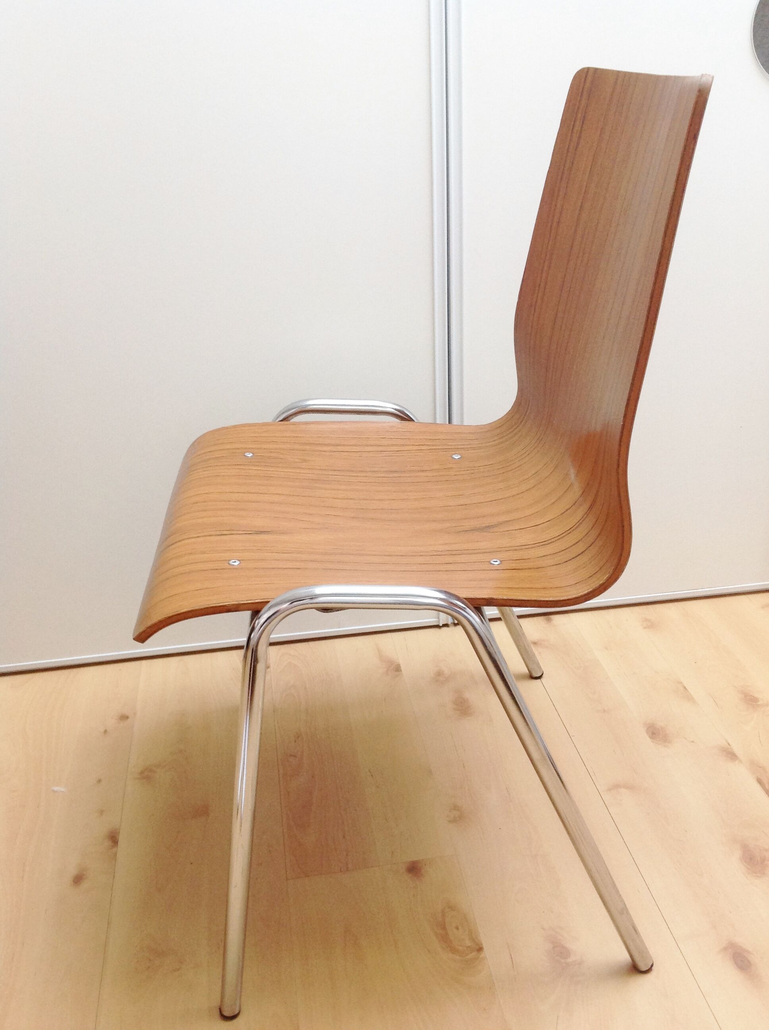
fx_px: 1039
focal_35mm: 35
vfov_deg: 52.7
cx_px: 384
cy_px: 515
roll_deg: +3.6
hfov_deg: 40.6
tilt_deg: -24.9
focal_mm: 4.28
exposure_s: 1/15
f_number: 2.4
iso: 100
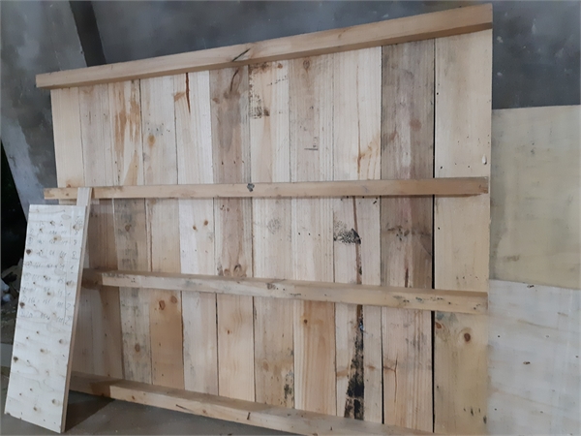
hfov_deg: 67.3
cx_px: 290
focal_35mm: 26
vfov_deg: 53.1
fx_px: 436
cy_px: 218
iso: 400
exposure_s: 1/25
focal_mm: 3.93
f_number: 1.7
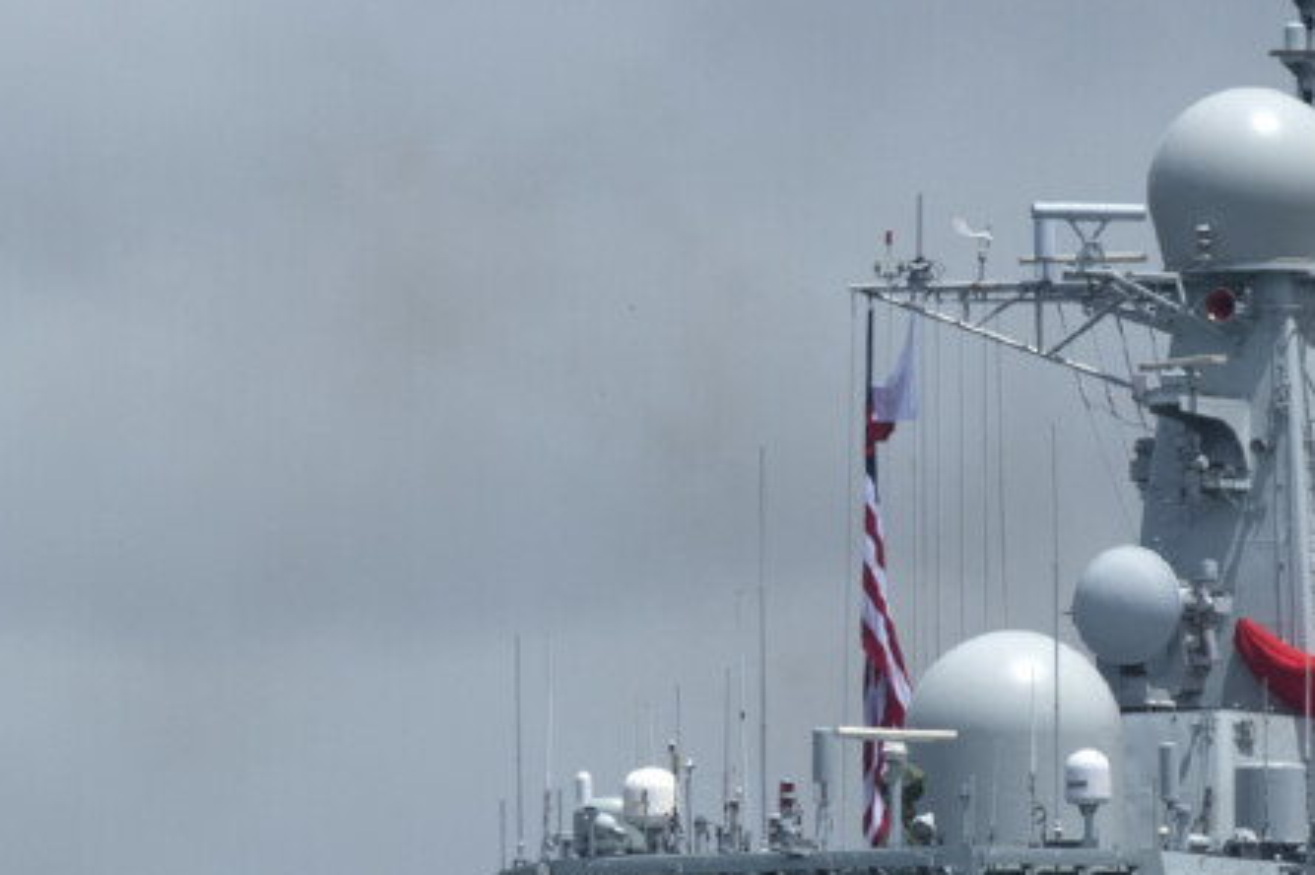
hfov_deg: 3.3
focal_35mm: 626
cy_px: 887
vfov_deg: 2.2
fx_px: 22849
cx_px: 922
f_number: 9
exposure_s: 1/1000
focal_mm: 145
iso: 200
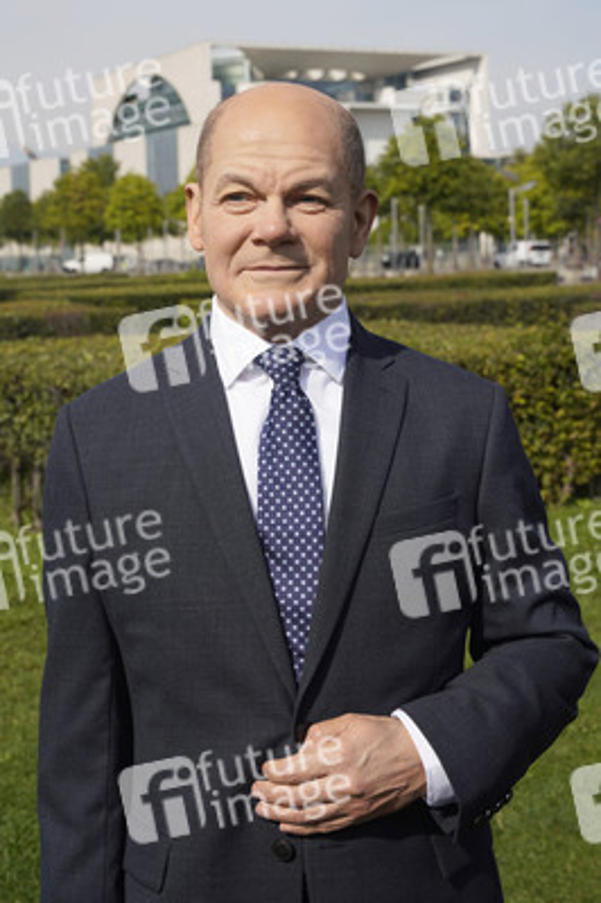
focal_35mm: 43
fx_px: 1079
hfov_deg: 31.1
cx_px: 300
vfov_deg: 45.5
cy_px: 452
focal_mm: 43
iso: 100
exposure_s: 1/500
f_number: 7.1
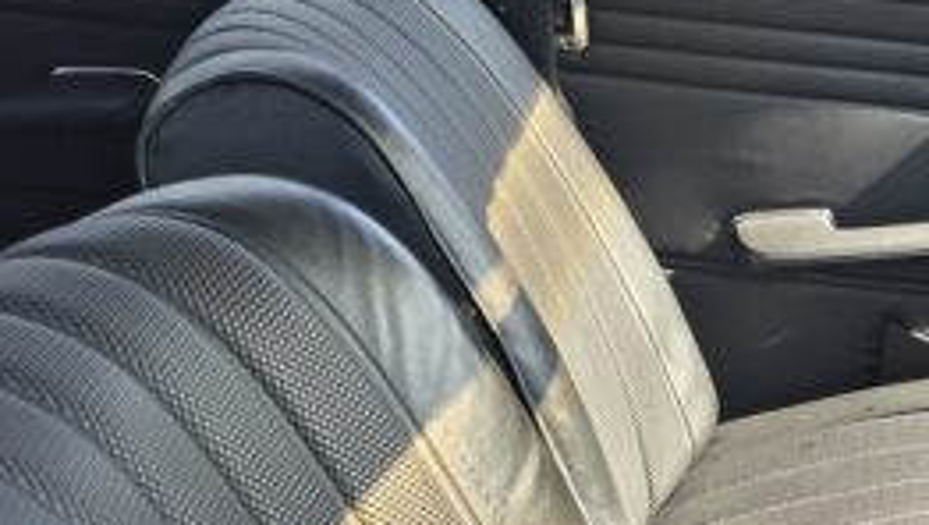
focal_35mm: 76
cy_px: 754
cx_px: 922
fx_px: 1874
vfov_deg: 14.9
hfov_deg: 26.4
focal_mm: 6.3
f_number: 1.7
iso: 25
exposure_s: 1/180
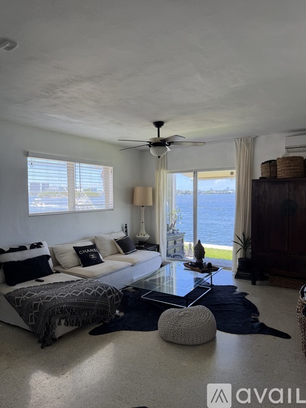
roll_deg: +0.3
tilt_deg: -2.4
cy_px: 204
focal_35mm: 24
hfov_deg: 56.8
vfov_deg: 71.6
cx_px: 153
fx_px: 283
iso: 80
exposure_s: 1/185
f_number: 1.78
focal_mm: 6.76
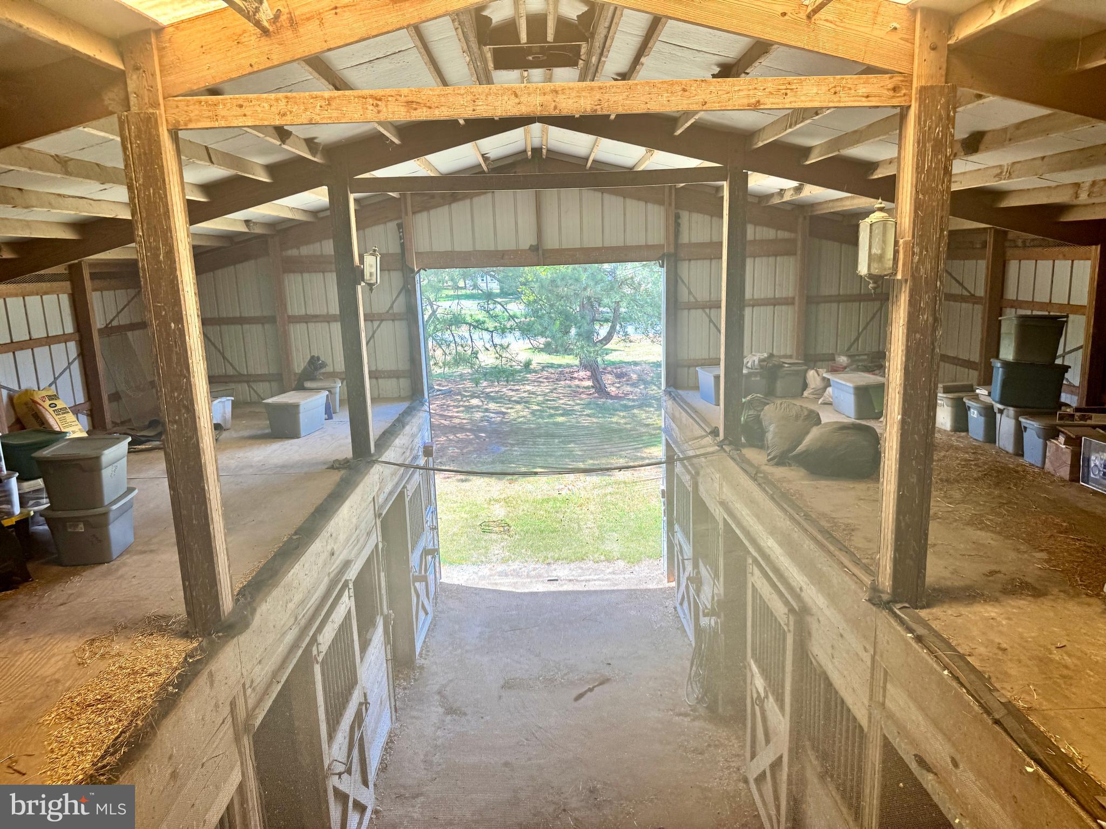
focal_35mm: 24
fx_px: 767
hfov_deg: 71.6
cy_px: 414
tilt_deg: -12.3
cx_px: 553
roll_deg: +1.0
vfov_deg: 56.8
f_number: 1.78
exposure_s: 1/121
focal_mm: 6.76
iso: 50
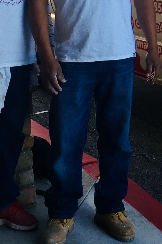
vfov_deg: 18.2
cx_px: 231
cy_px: 10
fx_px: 742
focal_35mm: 110
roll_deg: -1.5
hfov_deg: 12.0
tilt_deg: -8.8
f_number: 2.2
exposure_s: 1/157
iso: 32
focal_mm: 4.15
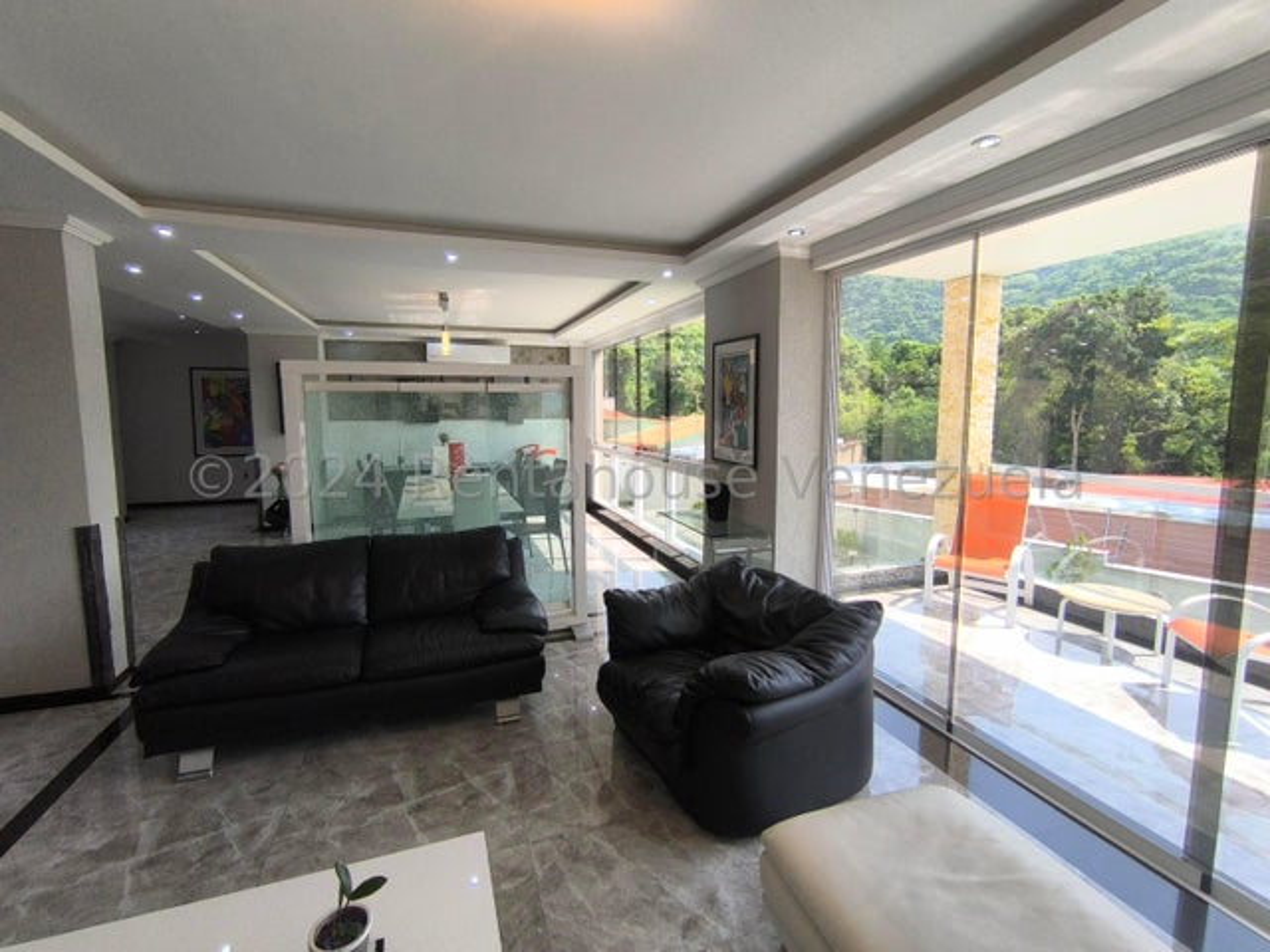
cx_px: 635
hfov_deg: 94.5
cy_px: 476
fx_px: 587
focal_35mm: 16
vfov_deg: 78.1
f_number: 2.2
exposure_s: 1/99.9
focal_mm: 1.65
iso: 80
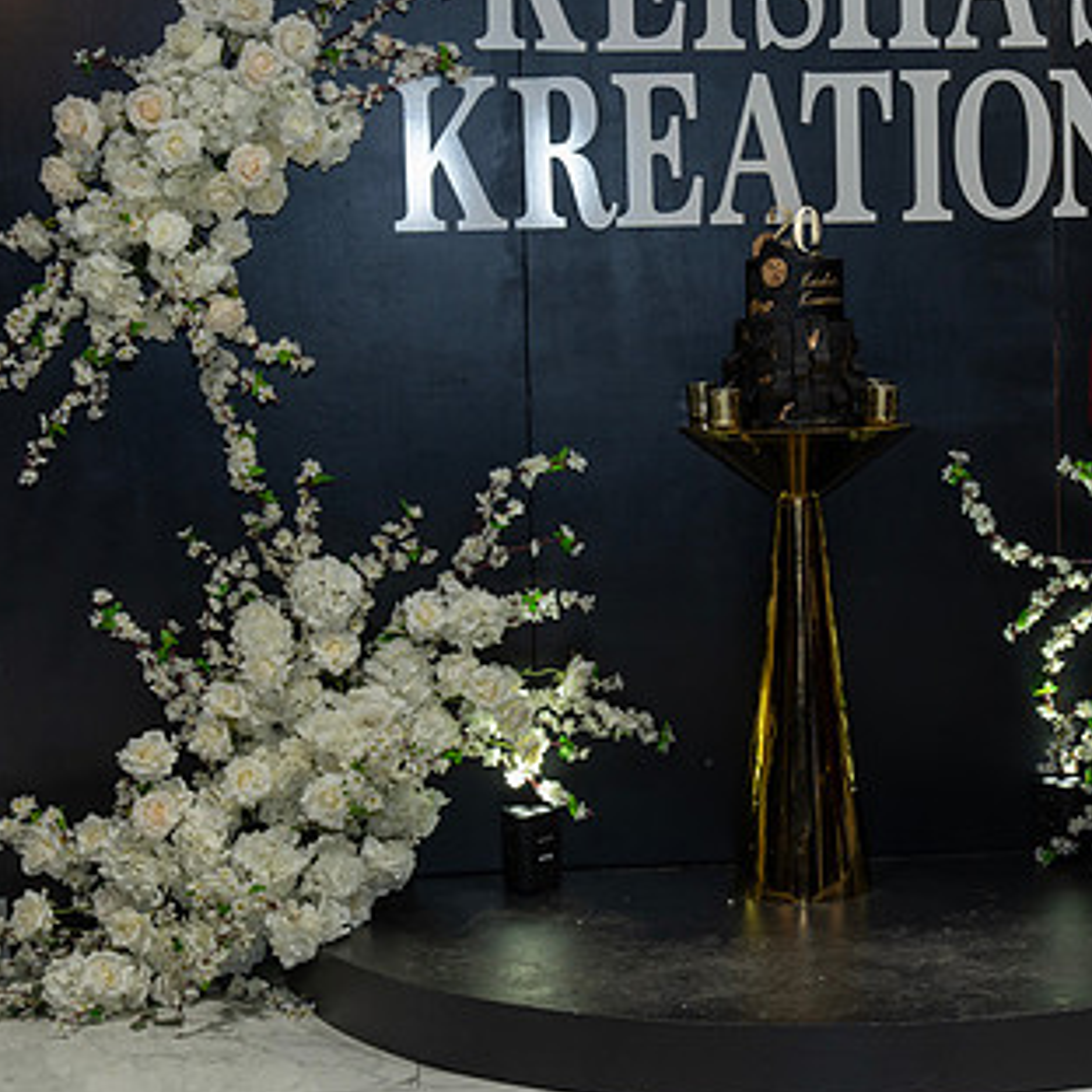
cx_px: 861
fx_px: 2534
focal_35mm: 71
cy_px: 439
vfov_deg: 24.3
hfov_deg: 24.0
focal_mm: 45
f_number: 4
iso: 500
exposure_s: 1/125
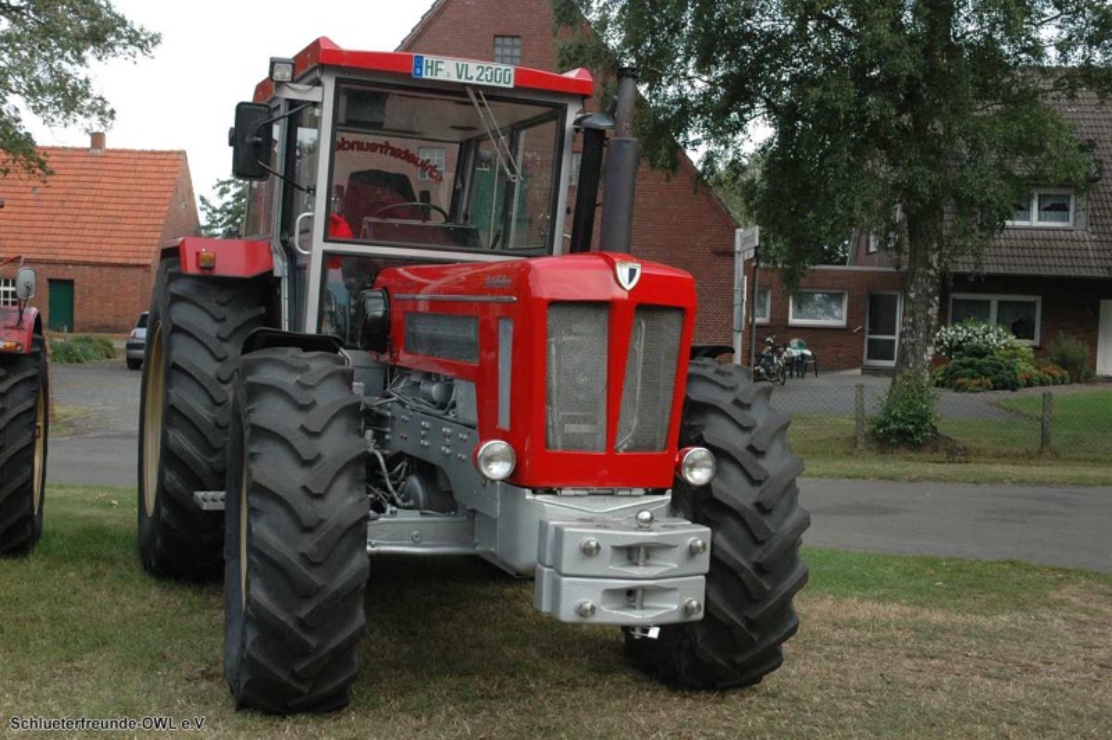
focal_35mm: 46
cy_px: 370
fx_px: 1435
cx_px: 556
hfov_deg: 42.4
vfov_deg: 28.9
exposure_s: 1/200
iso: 400
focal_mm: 31
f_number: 7.1
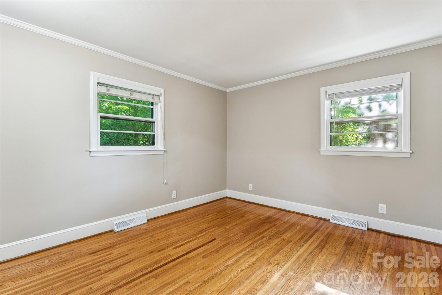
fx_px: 200
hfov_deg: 95.7
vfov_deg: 72.7
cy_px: 148
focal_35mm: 16
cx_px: 221
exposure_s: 1.3
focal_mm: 16.3
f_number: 11
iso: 100
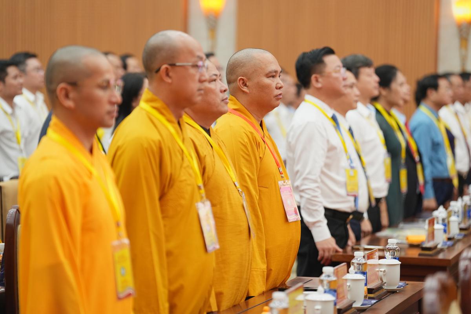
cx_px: 236
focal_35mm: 140
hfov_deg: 14.7
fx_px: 1832
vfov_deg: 9.8
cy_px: 157
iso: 2500
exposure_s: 1/200
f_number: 2.8
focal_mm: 140
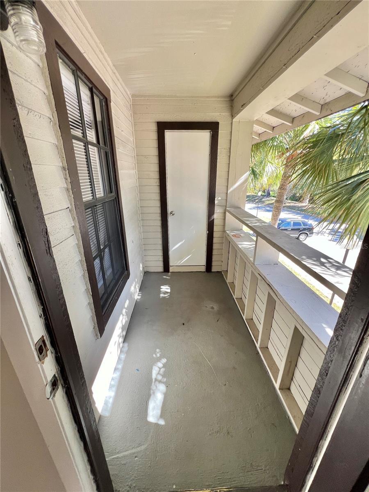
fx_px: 185
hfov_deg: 89.9
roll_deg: -0.9
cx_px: 184
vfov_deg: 106.2
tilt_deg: -19.6
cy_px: 246
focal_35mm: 13
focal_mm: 1.57
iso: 64
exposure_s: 1/99
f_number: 1.8
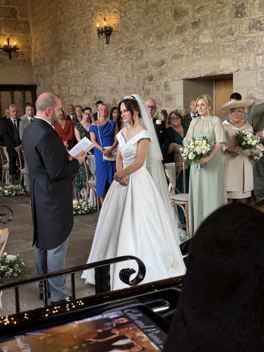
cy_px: 176
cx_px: 132
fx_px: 488
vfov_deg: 39.7
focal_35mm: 48
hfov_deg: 30.3
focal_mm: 6.76
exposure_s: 1/100
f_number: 1.78
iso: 80
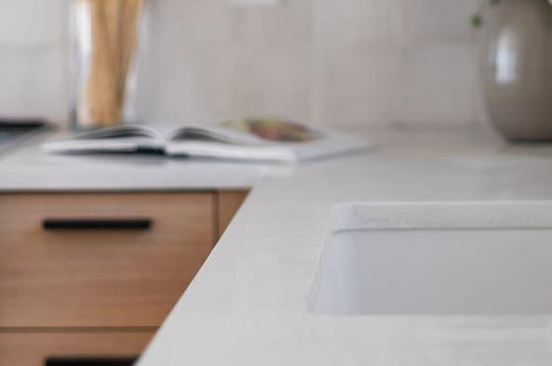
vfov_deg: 10.0
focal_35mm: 135
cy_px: -39
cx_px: 387
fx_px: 2068
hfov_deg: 15.2
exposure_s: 1/100
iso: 500
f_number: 1.8
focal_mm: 50
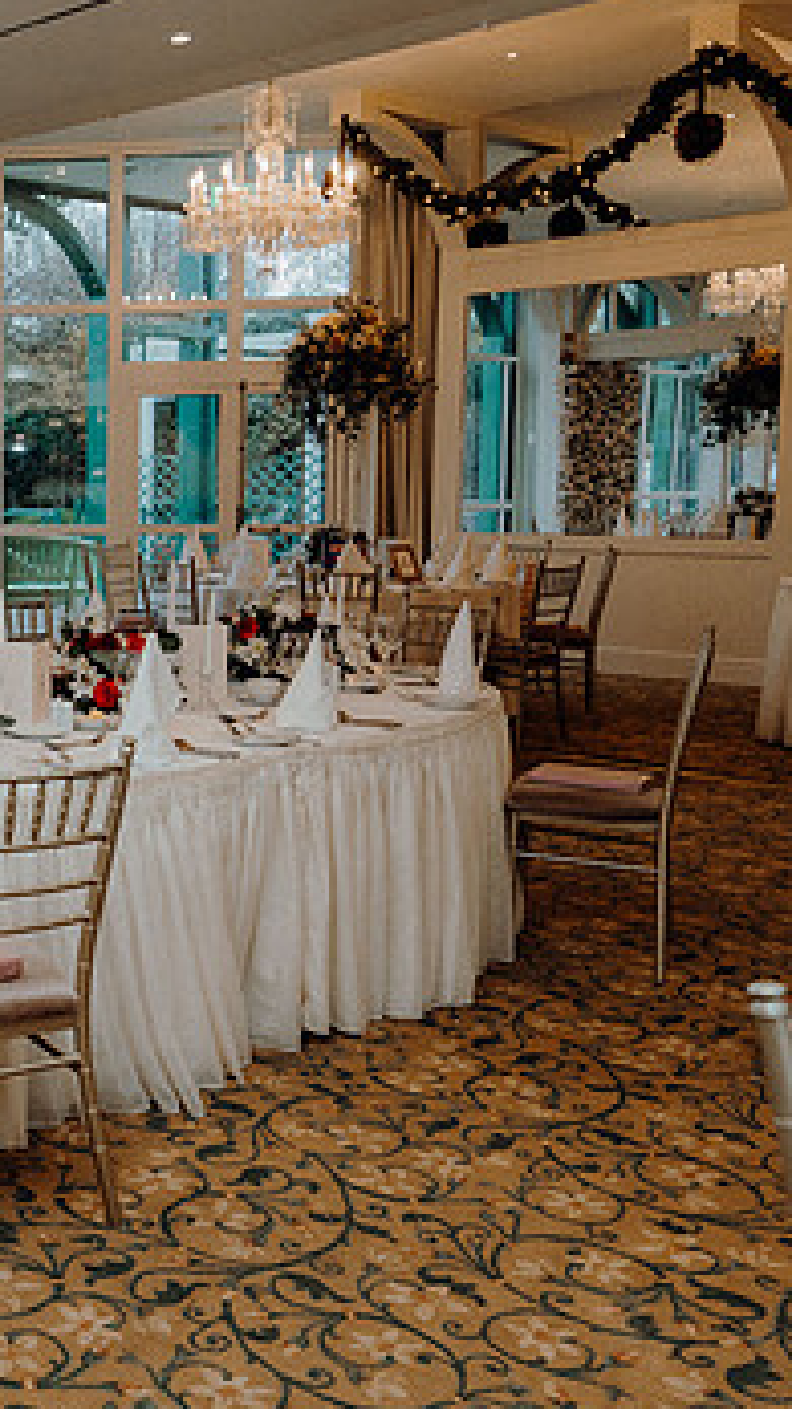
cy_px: 640
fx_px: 1569
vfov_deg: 48.3
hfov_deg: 24.8
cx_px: -219
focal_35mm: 42
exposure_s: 1/200
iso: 2500
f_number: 3.5
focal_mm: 24
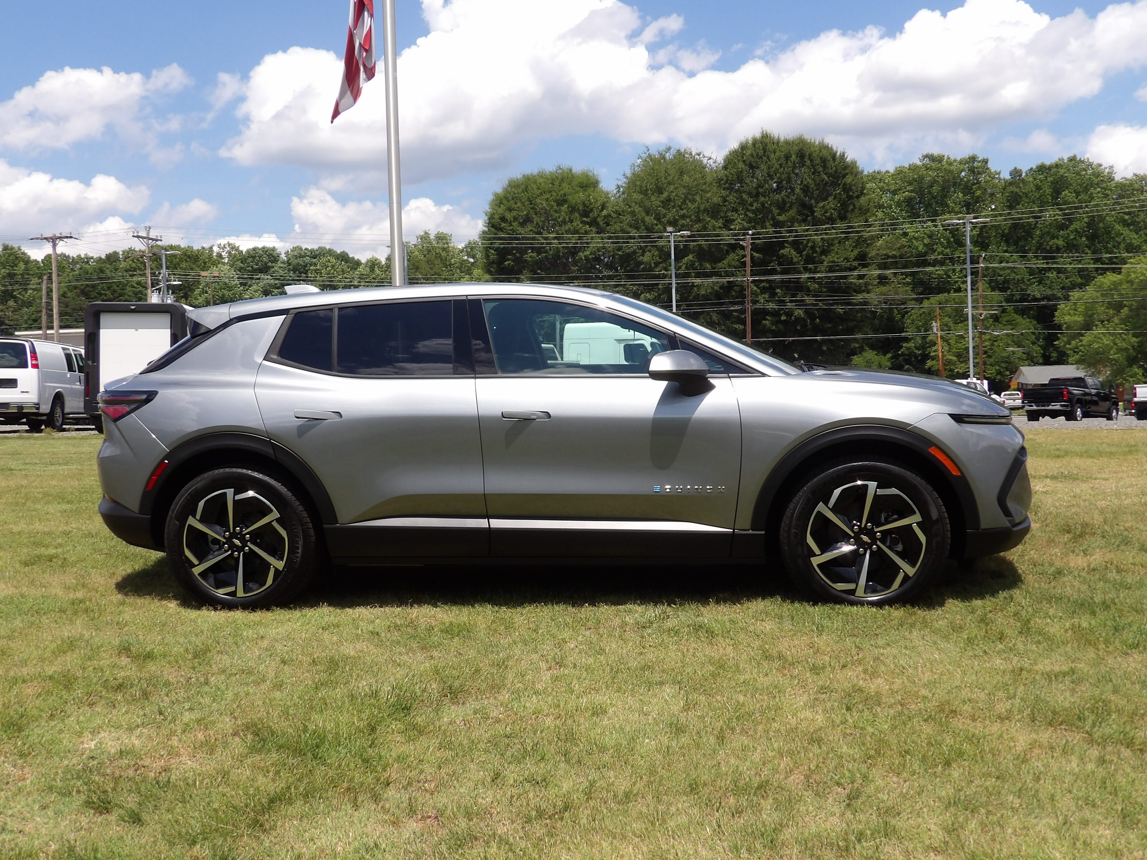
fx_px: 1093
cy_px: 430
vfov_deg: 42.9
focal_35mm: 33
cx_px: 574
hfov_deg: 55.4
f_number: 3.6
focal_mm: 5.9
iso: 100
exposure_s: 1/968
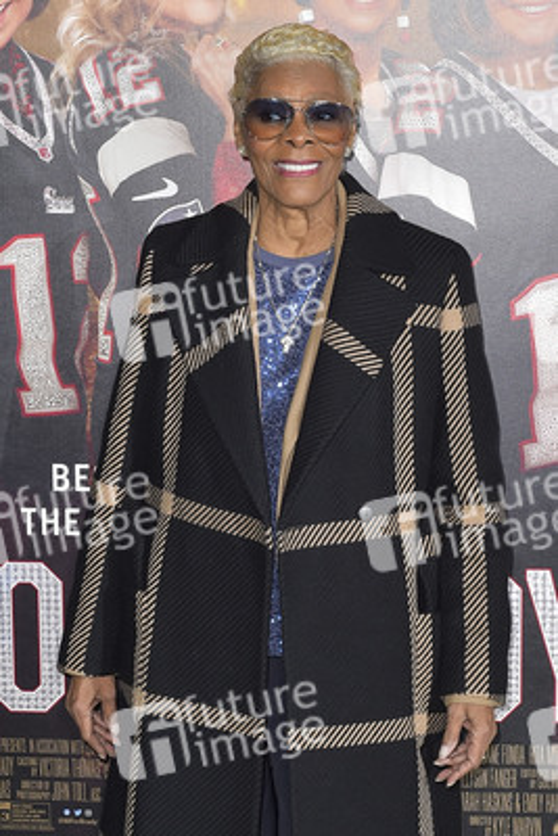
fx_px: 1115
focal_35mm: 48
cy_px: 418
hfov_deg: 28.1
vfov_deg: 41.1
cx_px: 279
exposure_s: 1/250
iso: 400
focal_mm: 48
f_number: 6.3
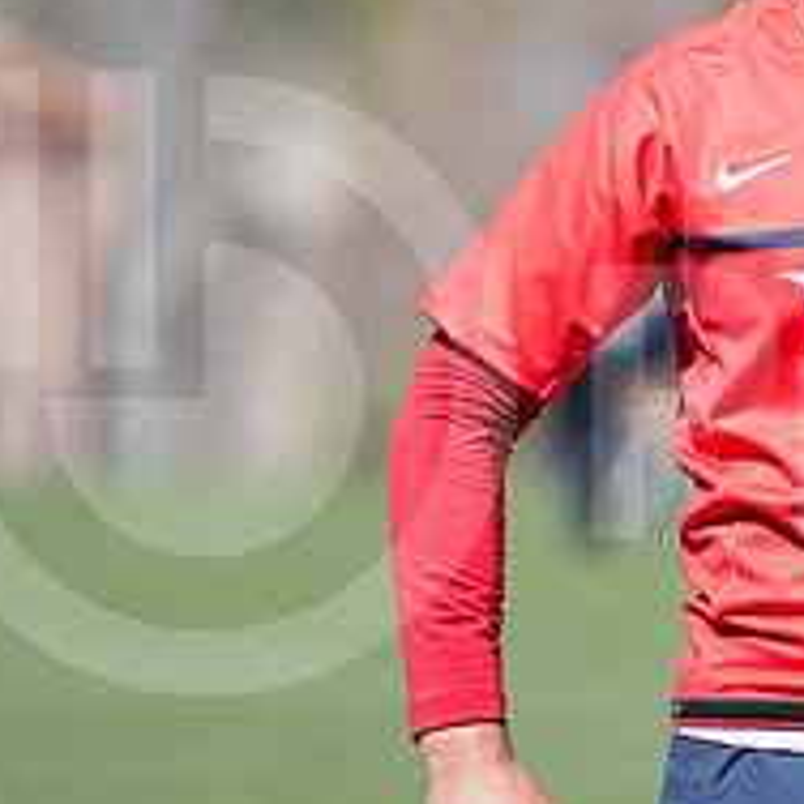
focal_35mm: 708
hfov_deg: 2.5
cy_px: 391
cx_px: 937
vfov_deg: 2.5
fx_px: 18604
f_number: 4
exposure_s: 1/800
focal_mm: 270
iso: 250
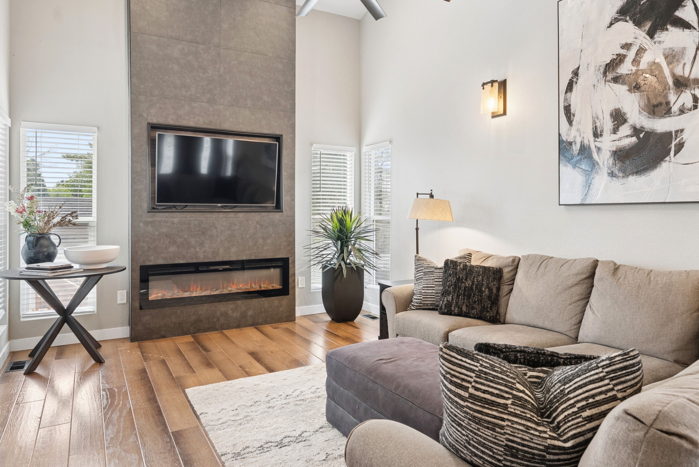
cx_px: 371
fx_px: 466
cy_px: 209
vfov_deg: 53.1
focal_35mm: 24
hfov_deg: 73.6
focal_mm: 21
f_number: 8
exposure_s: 1/40
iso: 640
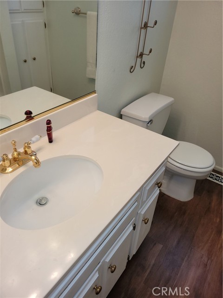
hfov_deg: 53.1
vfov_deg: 67.3
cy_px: 149
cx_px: 112
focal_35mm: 26
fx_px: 223
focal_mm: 5.4
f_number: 1.8
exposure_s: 1/60
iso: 64
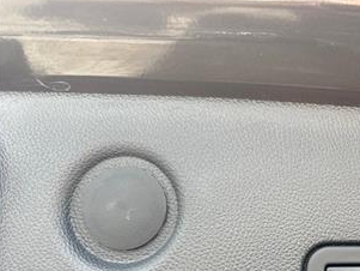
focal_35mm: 51
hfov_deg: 33.6
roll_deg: +1.0
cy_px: 275
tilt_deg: +30.1
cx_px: 377
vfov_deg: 26.9
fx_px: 531
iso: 64
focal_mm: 6.86
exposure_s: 1/125
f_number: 1.78
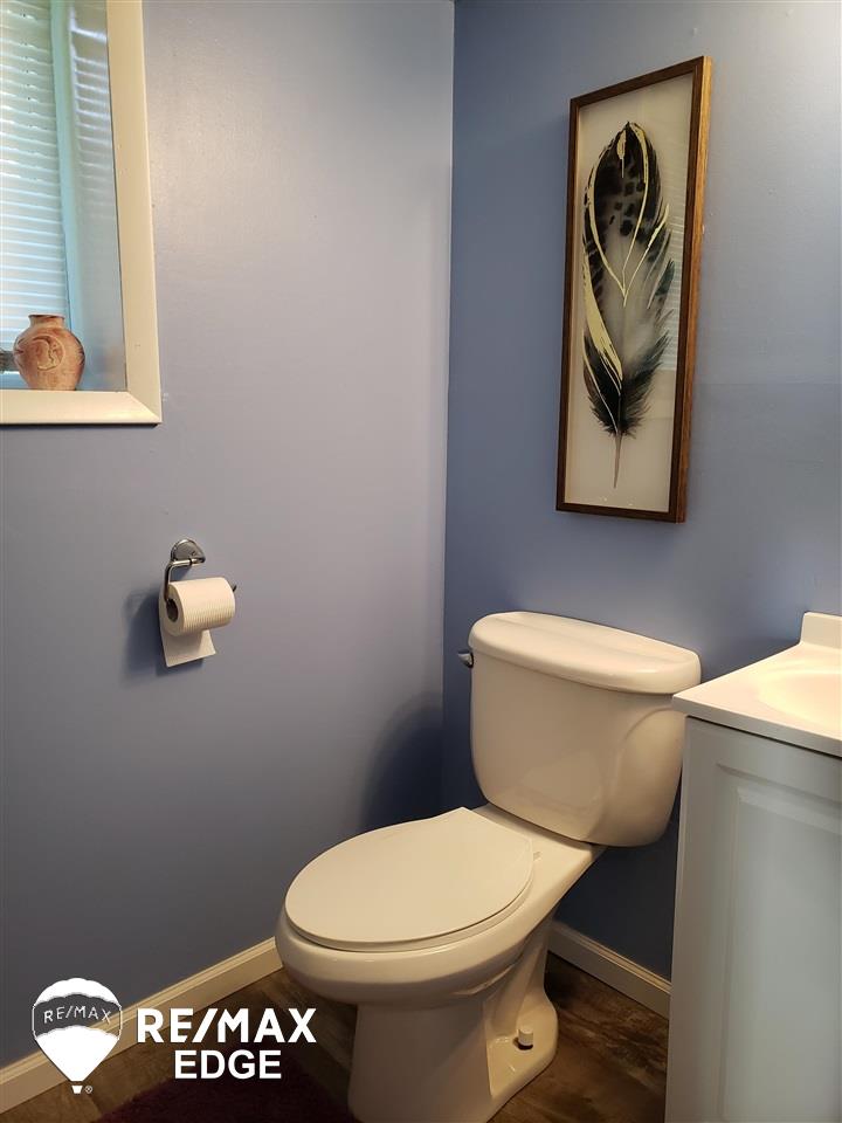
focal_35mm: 26
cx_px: 421
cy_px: 562
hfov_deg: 53.1
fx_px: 843
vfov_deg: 67.3
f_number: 2.4
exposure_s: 1/60
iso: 200
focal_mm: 4.3
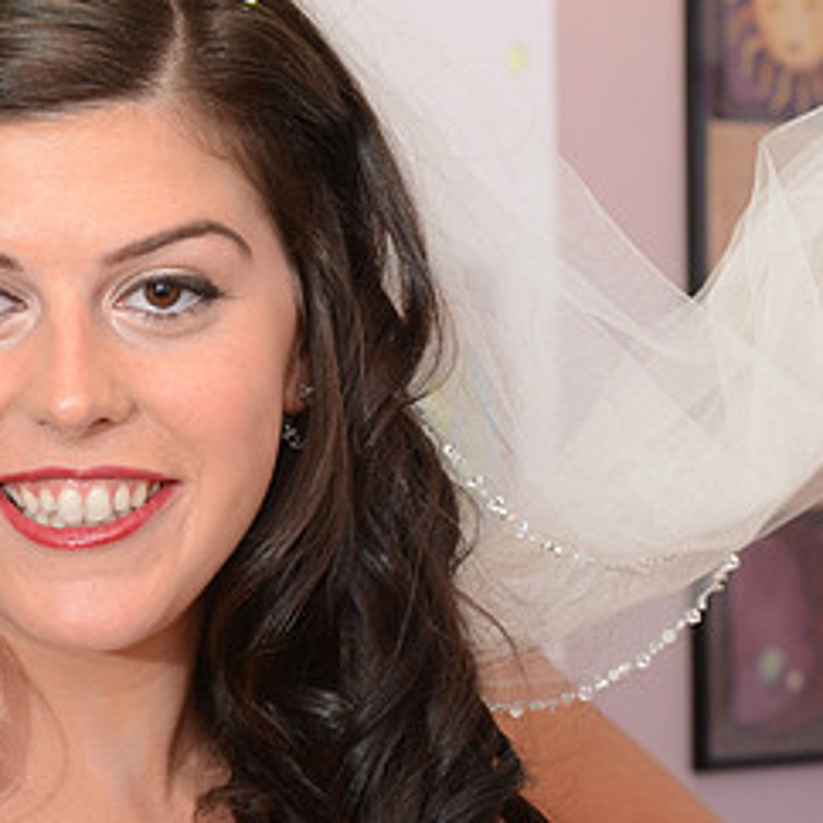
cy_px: 449
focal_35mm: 134
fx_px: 3604
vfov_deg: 13.0
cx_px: -65
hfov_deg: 12.8
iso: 640
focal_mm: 44
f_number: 6.3
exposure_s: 1/80
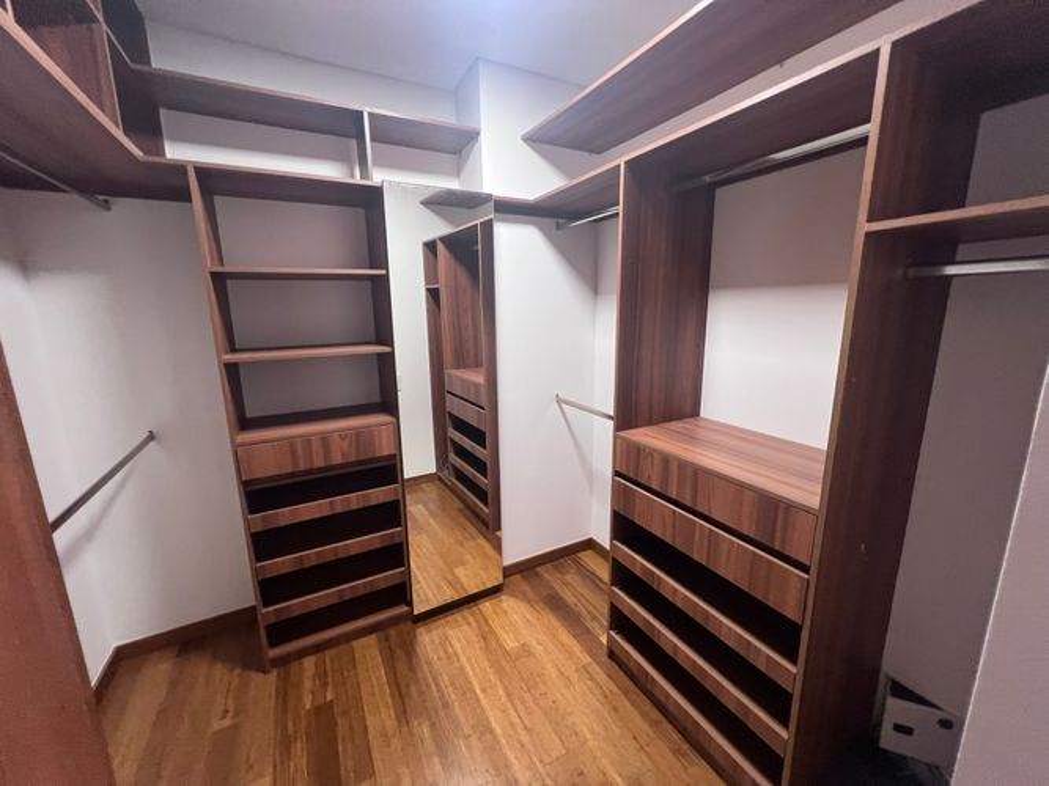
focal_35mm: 13
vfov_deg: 89.9
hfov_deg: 106.2
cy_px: 393
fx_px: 394
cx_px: 524
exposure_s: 1/60
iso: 250
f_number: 1.8
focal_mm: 1.57
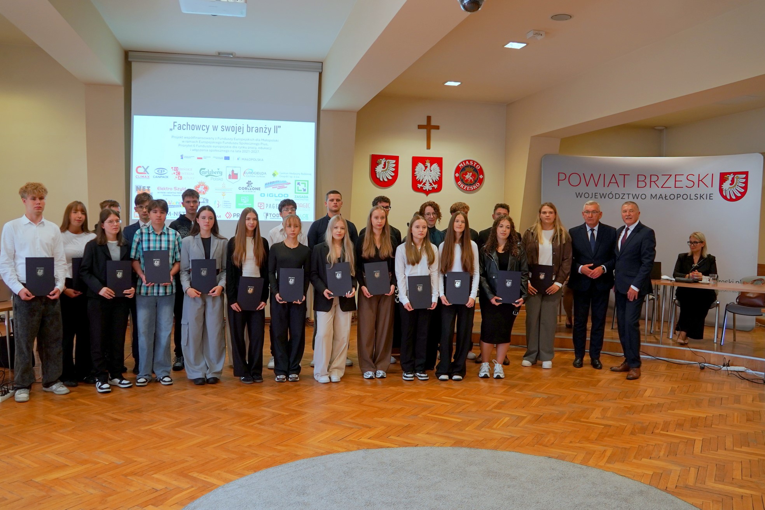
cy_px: 255
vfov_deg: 47.9
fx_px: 574
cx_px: 382
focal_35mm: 27
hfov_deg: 67.4
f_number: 3.5
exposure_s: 1/30
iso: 200
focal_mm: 18
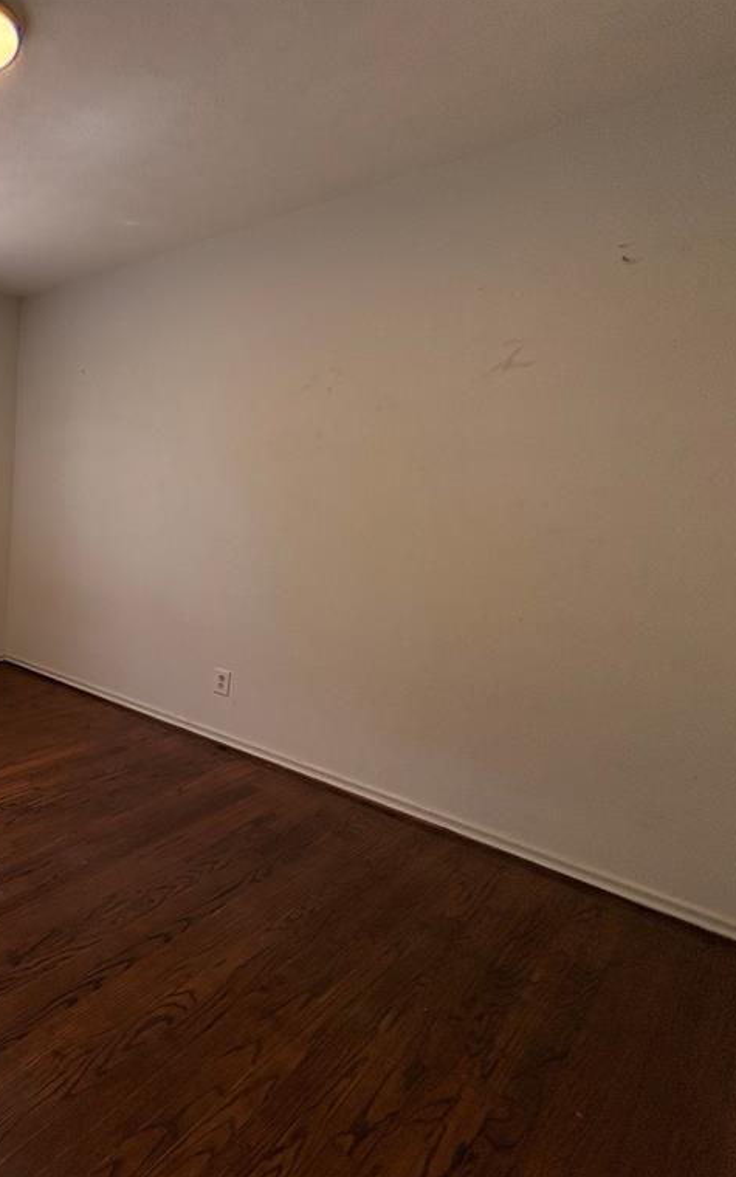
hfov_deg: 47.8
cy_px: 585
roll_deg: -1.6
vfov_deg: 85.1
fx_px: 642
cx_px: -22
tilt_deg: -9.0
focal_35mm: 20
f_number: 2.2
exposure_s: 1/127
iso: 125
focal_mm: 2.22
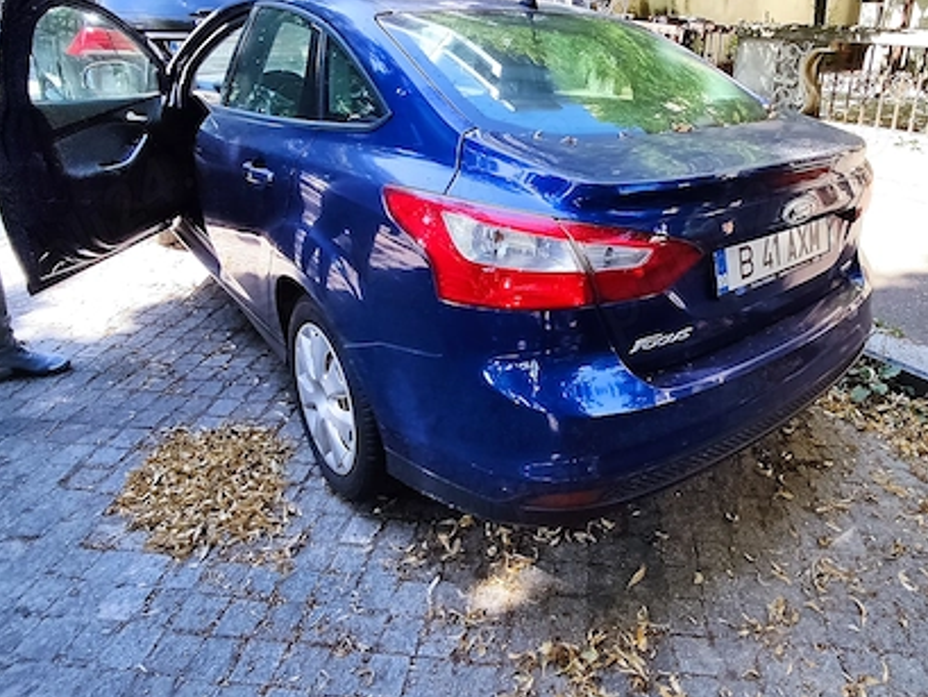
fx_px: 590
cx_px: 583
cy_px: 247
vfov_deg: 60.0
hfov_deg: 75.0
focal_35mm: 22
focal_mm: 1.6
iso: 50
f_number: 2.2
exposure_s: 1/178
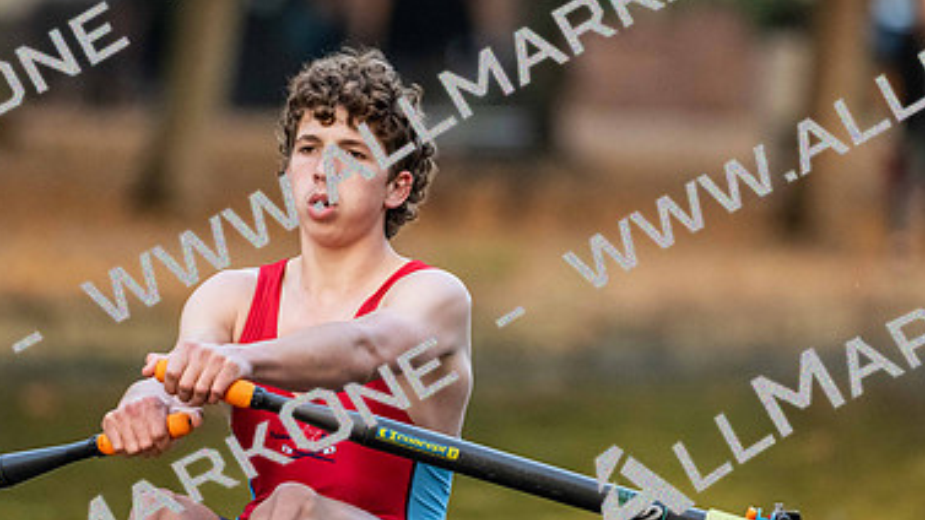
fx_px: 15794
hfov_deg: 3.4
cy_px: 330
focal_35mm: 644
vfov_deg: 1.9
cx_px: 385
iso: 5600
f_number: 4.5
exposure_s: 1/2500
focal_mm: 400
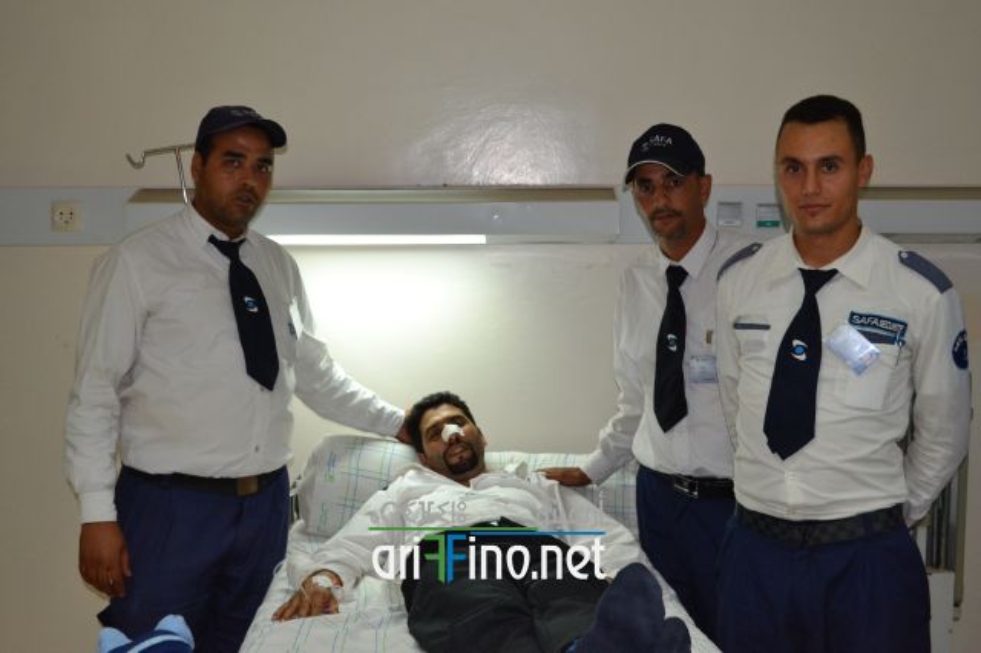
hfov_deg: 41.1
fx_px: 1307
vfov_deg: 28.0
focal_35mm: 48
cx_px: 490
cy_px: 326
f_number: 4.8
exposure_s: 1/60
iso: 1100
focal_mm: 32
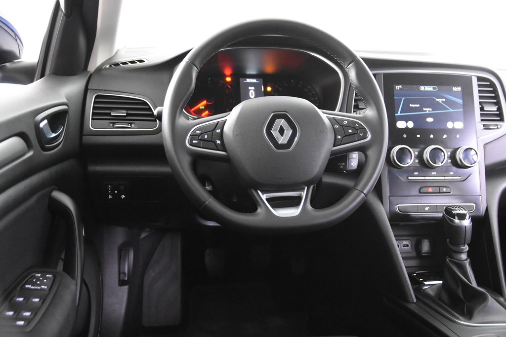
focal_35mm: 36
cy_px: 168
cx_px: 253
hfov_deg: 53.1
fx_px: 506
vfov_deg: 36.9
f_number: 3
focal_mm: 24
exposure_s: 1/40
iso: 7200
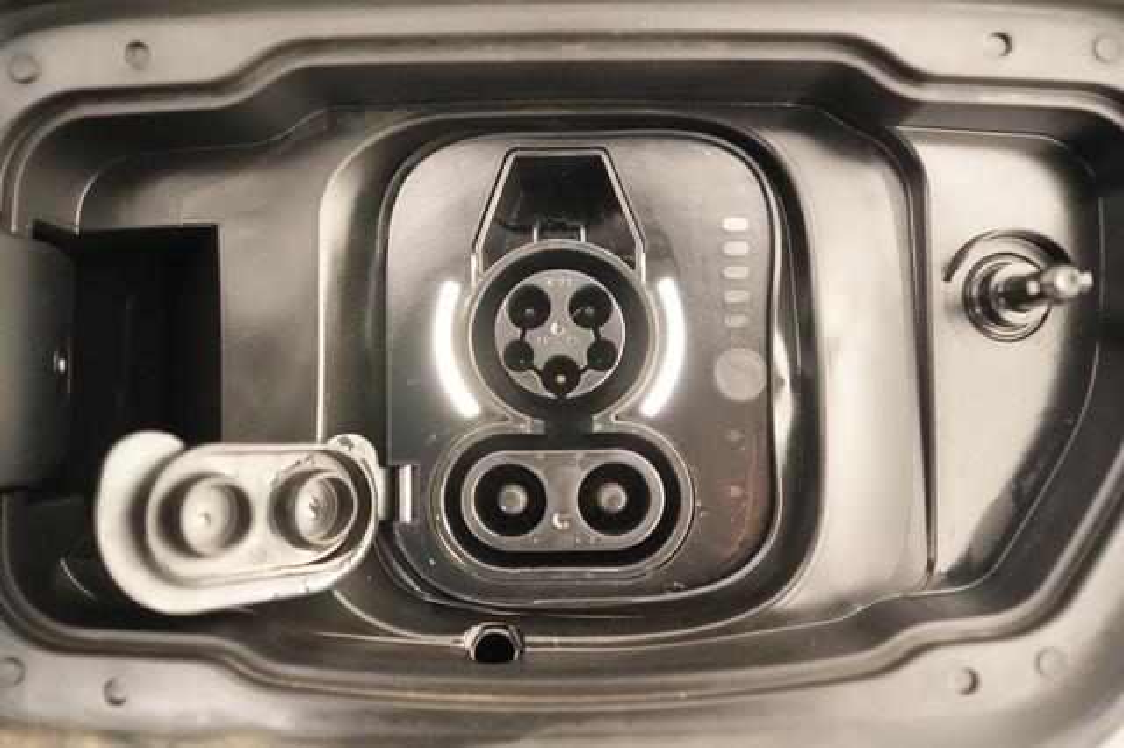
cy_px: 374
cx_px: 562
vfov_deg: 46.4
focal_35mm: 28
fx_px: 874
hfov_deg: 65.5
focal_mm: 28
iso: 12800
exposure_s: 1/50
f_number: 2.8
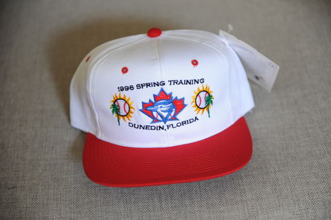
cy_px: 110
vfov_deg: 19.4
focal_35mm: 70
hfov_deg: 28.9
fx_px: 643
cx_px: 166
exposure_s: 1/20
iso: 200
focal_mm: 70
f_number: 2.8
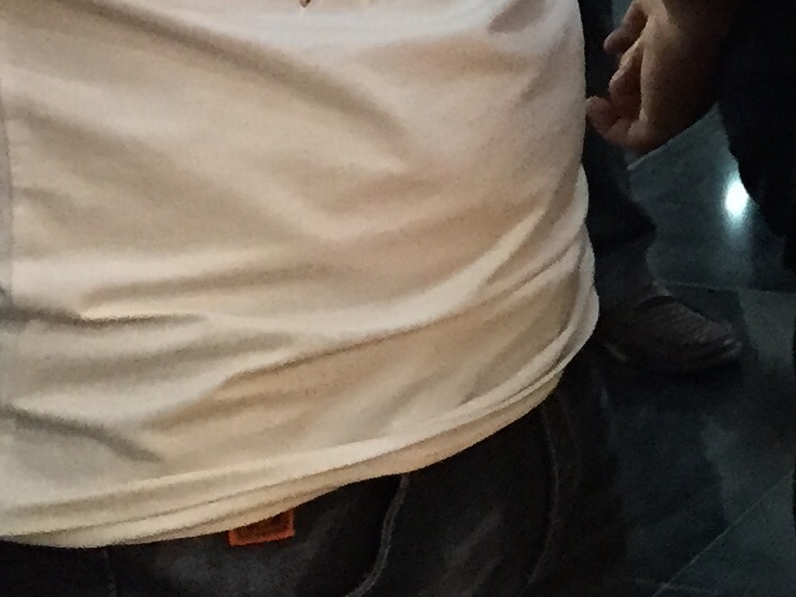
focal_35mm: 128
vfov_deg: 11.0
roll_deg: -0.4
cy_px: -406
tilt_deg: -10.3
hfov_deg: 13.2
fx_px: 2943
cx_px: 1615
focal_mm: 4.15
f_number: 2.2
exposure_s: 1/24
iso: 250
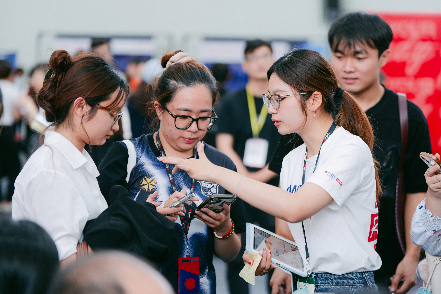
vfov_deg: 12.5
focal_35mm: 110
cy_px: 147
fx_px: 1347
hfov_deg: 18.6
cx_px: 220
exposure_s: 1/320
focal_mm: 110
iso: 640
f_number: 2.8
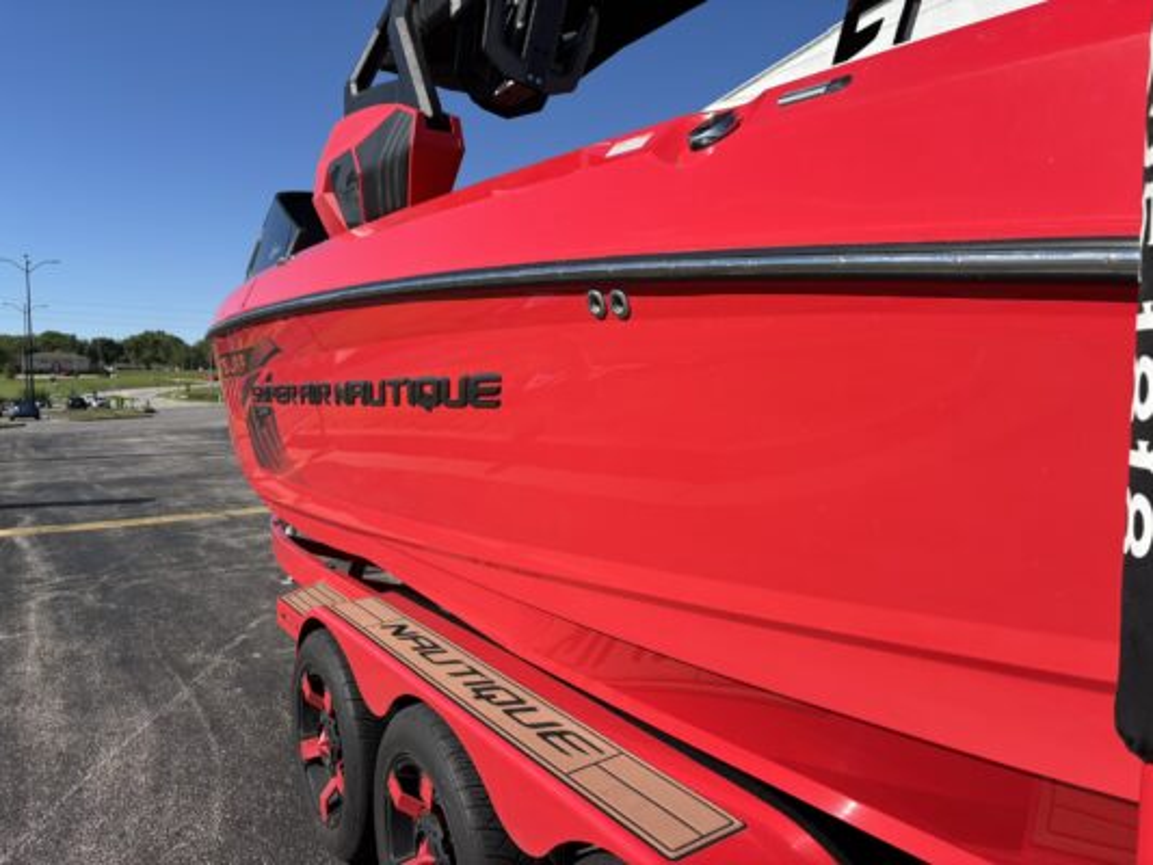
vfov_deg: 53.1
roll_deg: +0.3
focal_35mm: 26
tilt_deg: -2.6
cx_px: 576
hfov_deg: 67.3
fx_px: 866
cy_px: 432
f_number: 1.6
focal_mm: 5.96
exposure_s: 1/2639
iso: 50
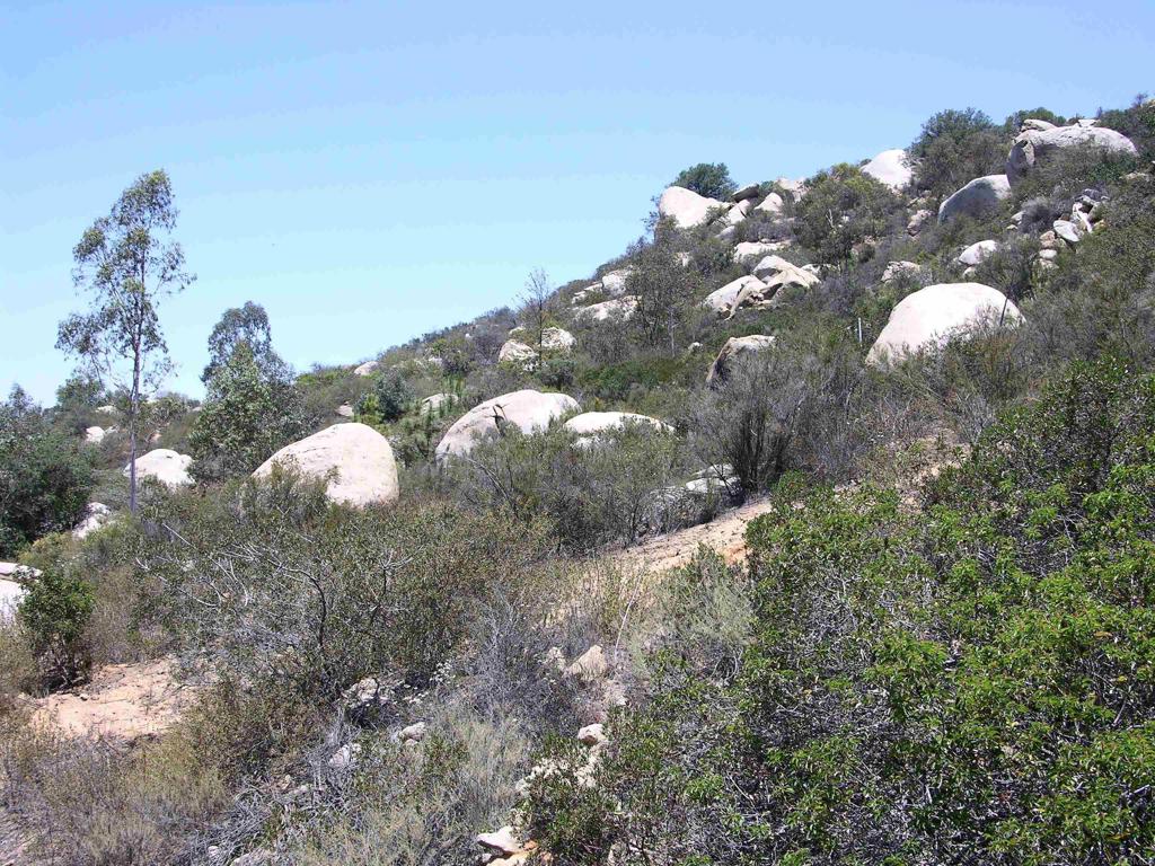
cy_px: 433
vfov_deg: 40.7
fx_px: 1168
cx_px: 578
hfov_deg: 52.6
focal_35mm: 35
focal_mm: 8.9
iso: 50
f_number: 7.1
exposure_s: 1/136
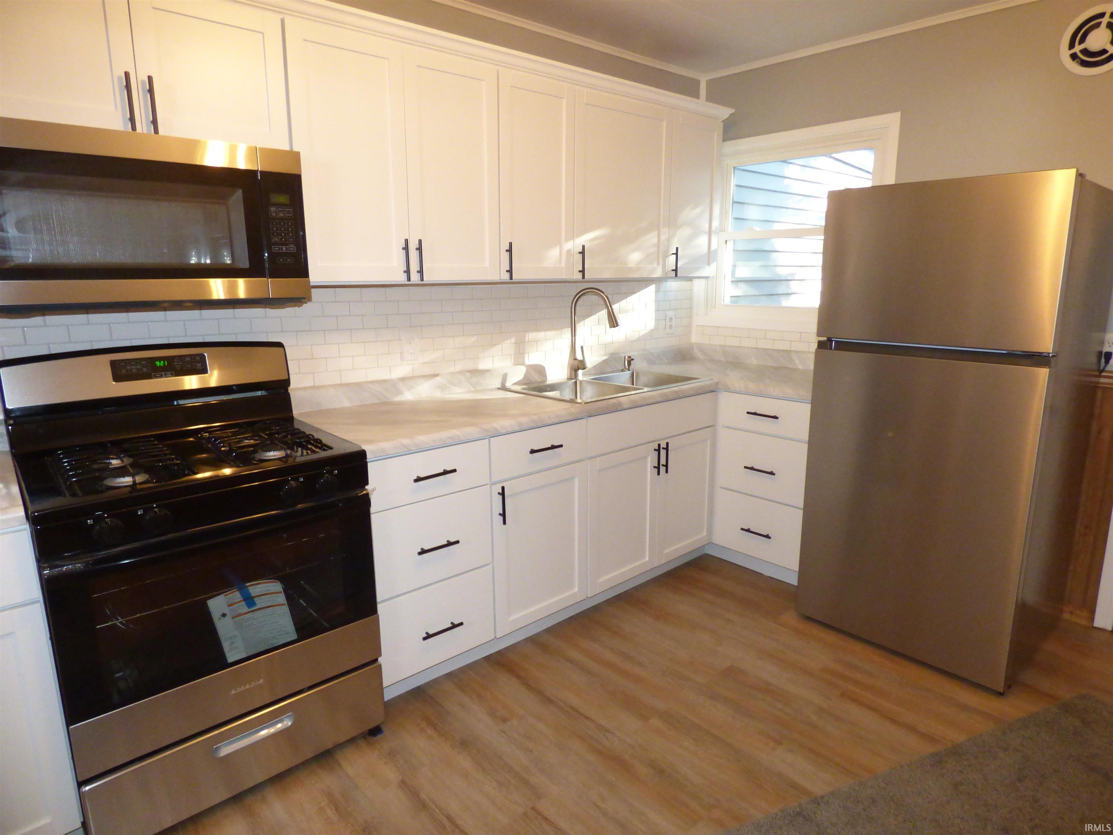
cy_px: 418
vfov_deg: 66.0
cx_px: 556
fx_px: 643
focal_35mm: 20
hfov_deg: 81.7
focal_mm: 3.58
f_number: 2.8
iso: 640
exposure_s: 1/80
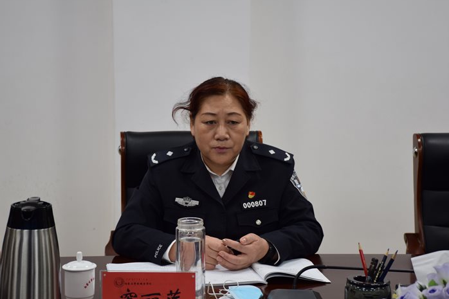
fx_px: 1072
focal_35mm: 86
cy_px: 146
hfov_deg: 23.6
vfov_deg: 15.9
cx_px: 221
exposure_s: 1/80
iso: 400
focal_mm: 50
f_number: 4.8
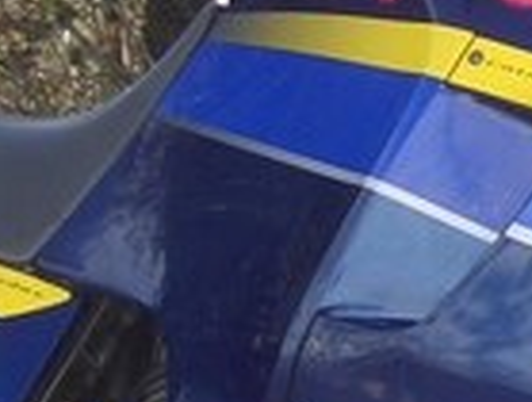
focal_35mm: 179
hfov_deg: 11.0
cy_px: 398
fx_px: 2758
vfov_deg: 8.3
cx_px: 471
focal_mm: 8
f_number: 4.8
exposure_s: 1/400
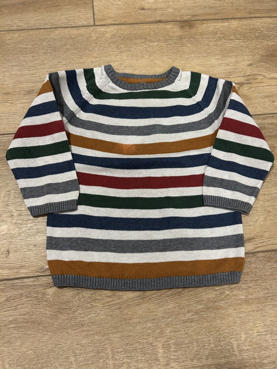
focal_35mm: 26
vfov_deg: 67.3
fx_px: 277
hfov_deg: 53.1
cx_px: 138
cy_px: 184
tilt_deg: -70.0
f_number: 1.5
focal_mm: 5.7
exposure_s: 1/50
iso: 200
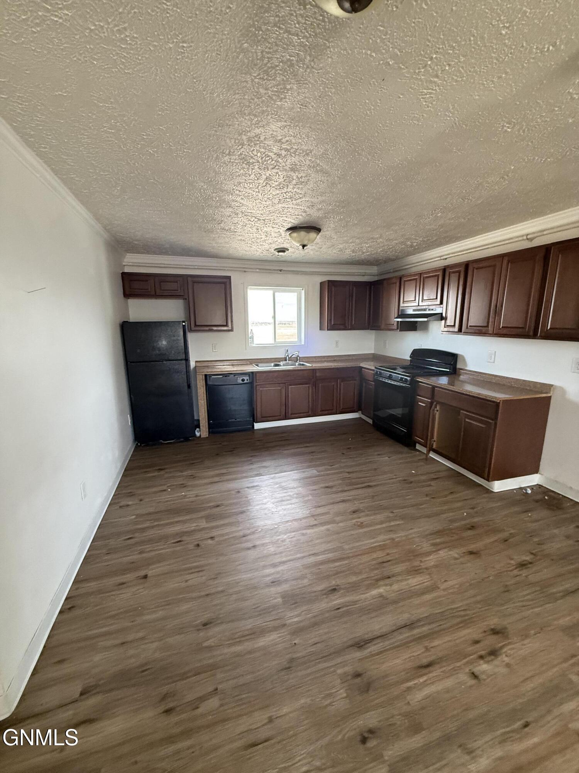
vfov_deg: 102.1
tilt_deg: -9.3
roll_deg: +0.1
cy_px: 386
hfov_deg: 85.7
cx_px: 290
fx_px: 312
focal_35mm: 14
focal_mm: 2.22
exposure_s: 1/99
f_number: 2.2
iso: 320
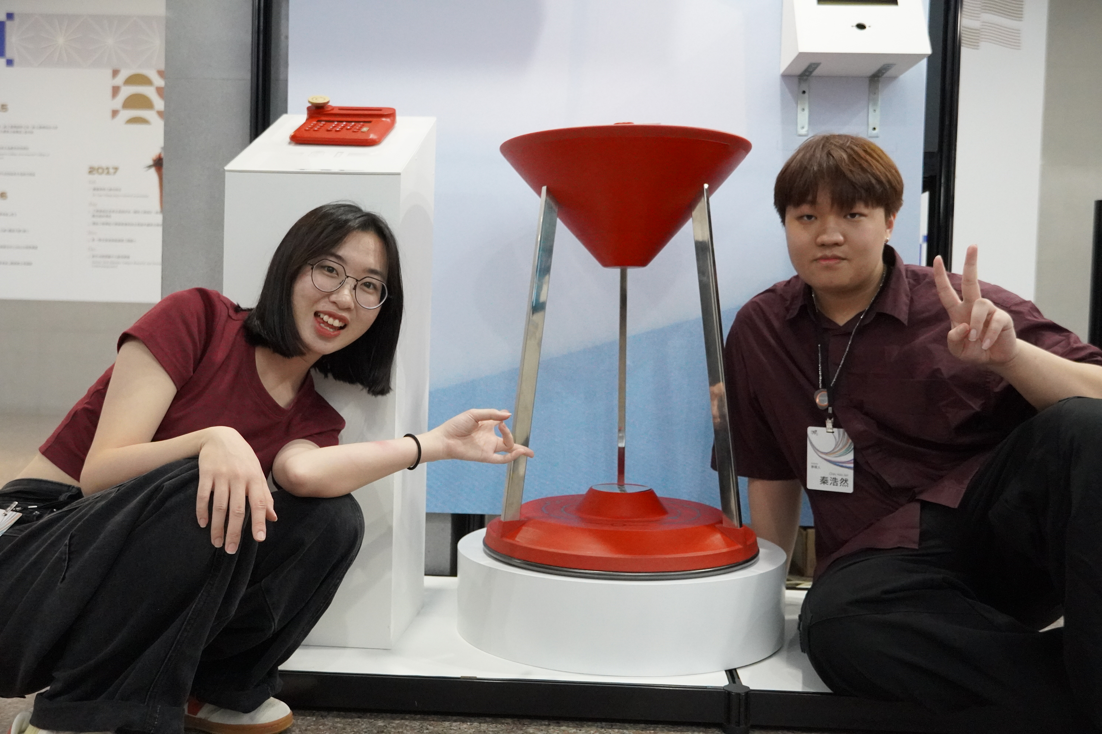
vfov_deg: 38.4
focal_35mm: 34
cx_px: 551
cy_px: 367
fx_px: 1056
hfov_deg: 55.1
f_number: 4
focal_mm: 23
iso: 5000
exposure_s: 1/160
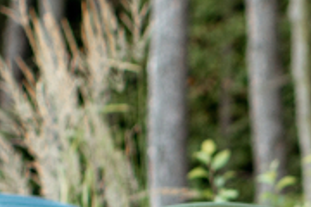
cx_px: 435
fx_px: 2013
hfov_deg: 8.7
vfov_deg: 5.8
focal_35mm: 233
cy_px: 384
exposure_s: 1/200
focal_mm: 35
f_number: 2.2
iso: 320
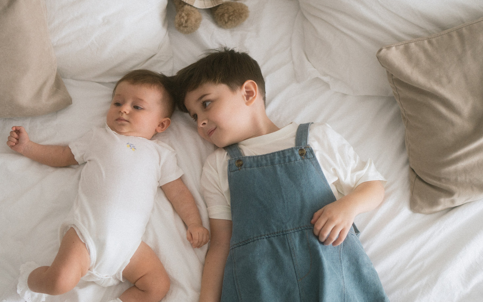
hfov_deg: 40.2
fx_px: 658
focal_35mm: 50
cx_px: 201
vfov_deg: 25.8
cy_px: 136
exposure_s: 1/320
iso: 500
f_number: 1.8
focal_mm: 35
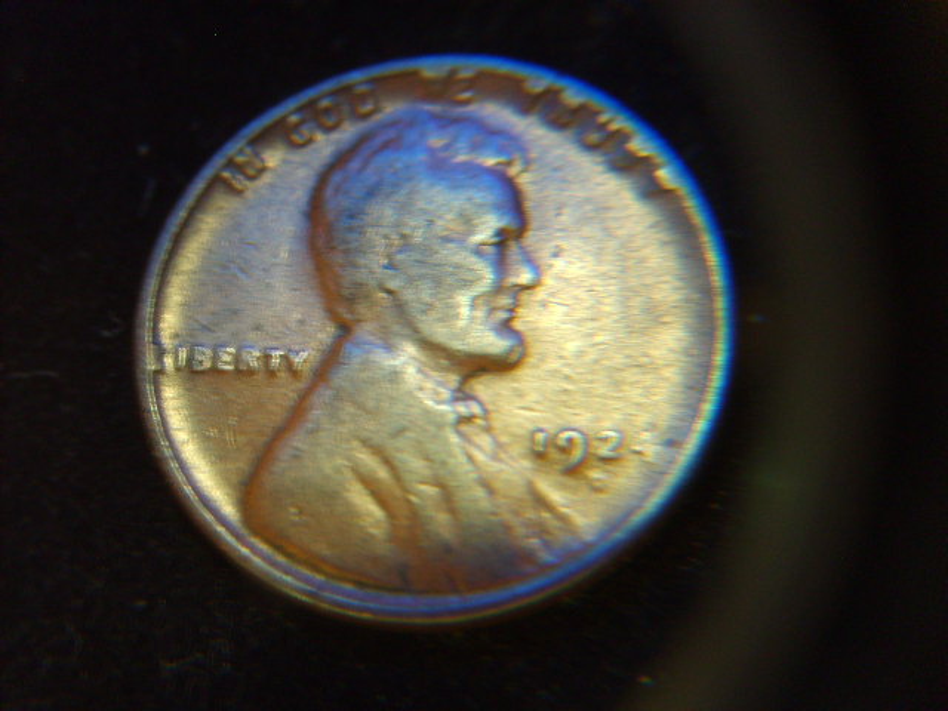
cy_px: 356
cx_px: 474
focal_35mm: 35
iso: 140
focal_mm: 5.8
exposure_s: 1/6
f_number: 2.8
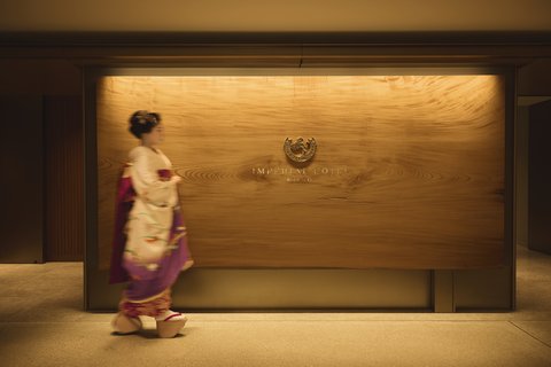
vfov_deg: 42.3
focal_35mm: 31
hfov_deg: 60.3
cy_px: 184
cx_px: 276
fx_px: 474
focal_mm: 31
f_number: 5.6
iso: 800
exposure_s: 1/13
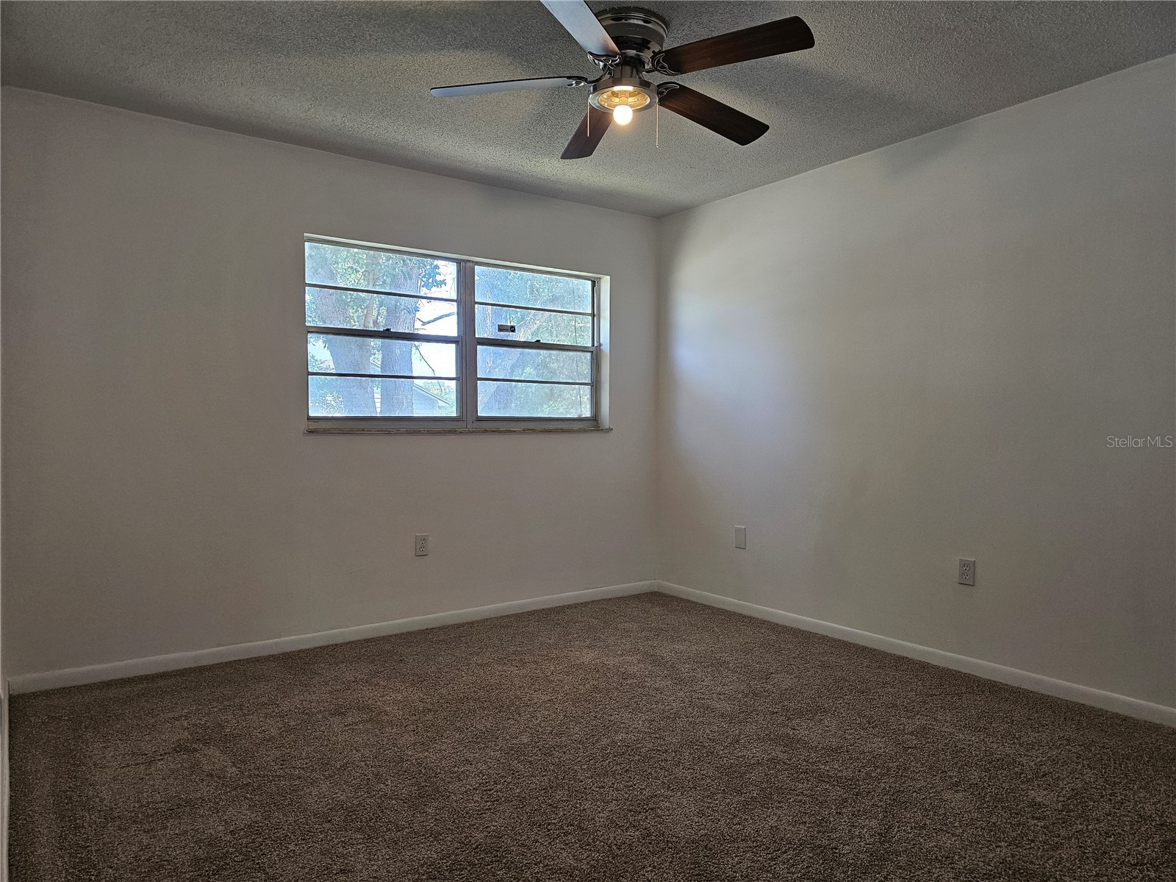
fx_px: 781
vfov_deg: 58.9
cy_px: 441
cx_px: 588
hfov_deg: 73.9
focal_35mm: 23
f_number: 1.7
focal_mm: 6.3
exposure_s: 1/180
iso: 250
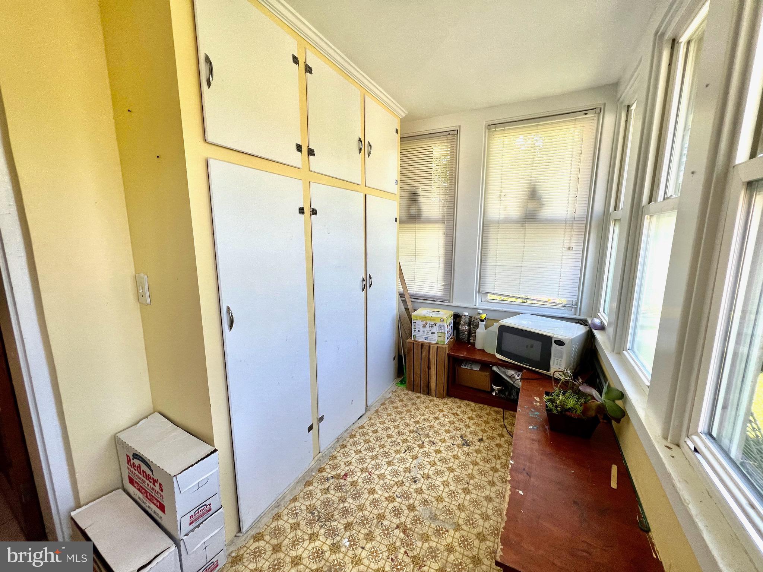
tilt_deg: -10.6
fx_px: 287
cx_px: 382
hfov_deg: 106.2
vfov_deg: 89.9
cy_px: 286
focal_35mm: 13
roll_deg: +0.4
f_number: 1.8
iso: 64
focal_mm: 1.57
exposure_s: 1/99
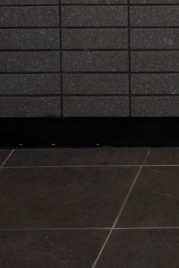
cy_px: -320
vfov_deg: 10.0
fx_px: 1392
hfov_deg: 7.0
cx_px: 428
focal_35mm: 187
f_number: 8
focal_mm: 35.7
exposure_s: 1/125
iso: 160
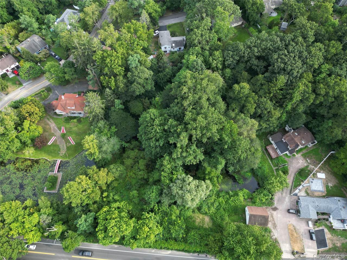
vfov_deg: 56.8
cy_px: 130
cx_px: 174
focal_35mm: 24
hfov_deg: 71.6
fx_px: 241
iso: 100
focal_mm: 6.72
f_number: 1.7
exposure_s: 1/320
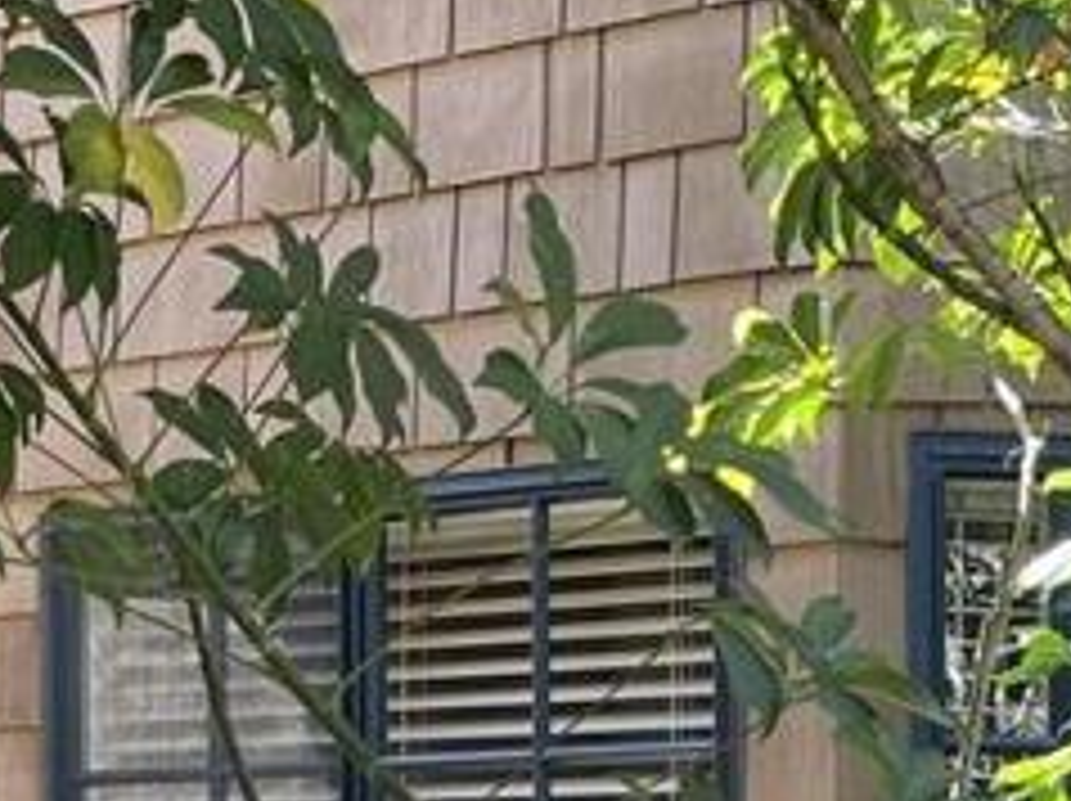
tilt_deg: -0.5
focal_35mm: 112
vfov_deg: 12.8
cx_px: 585
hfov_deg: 17.6
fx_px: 3462
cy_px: 990
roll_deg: -0.6
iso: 50
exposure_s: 1/122
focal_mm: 5.1
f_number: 1.6
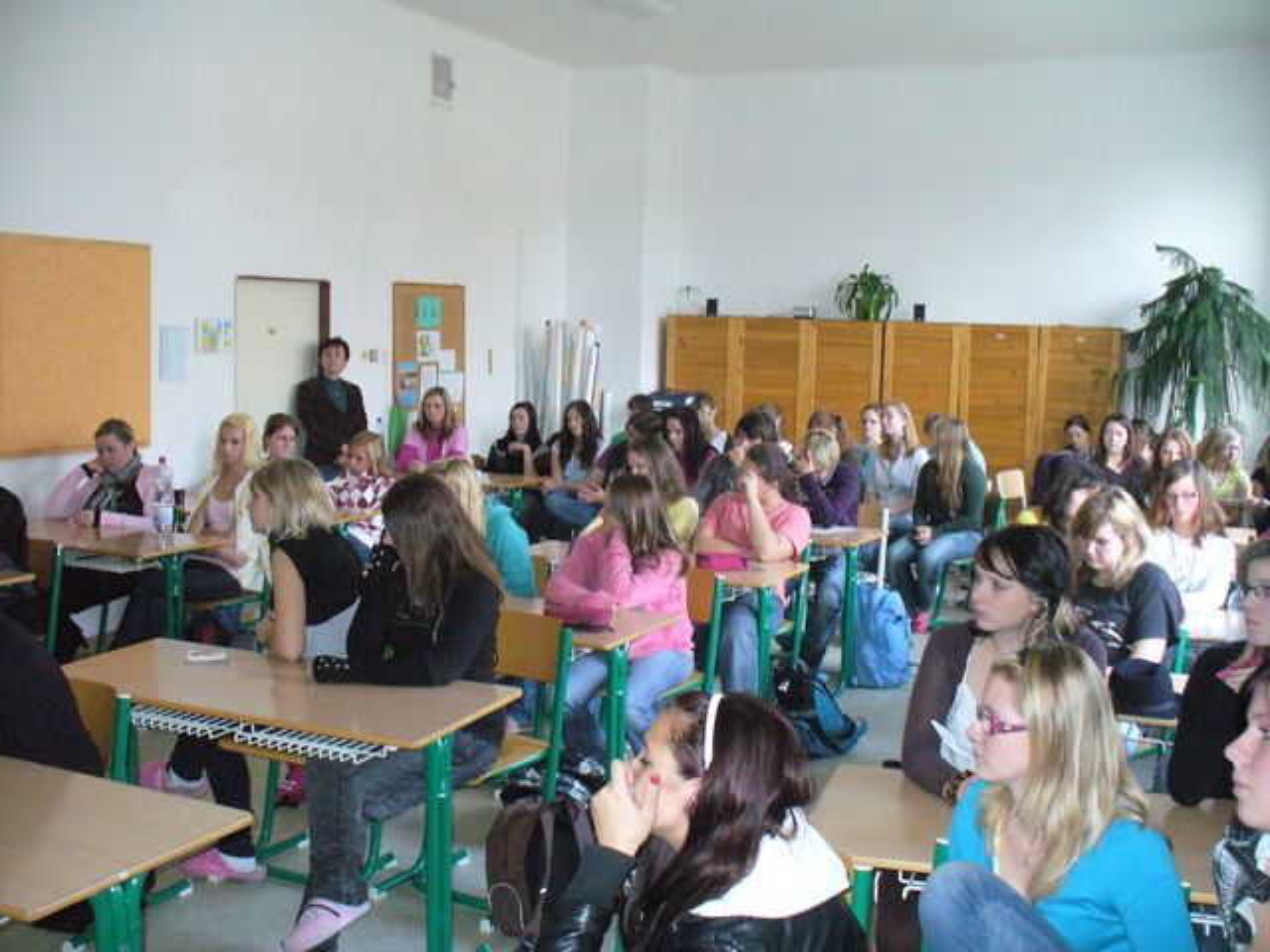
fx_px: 1357
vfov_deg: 38.7
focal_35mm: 37
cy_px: 476
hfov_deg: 50.1
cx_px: 635
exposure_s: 1/30
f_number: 2.8
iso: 400
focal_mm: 6.1
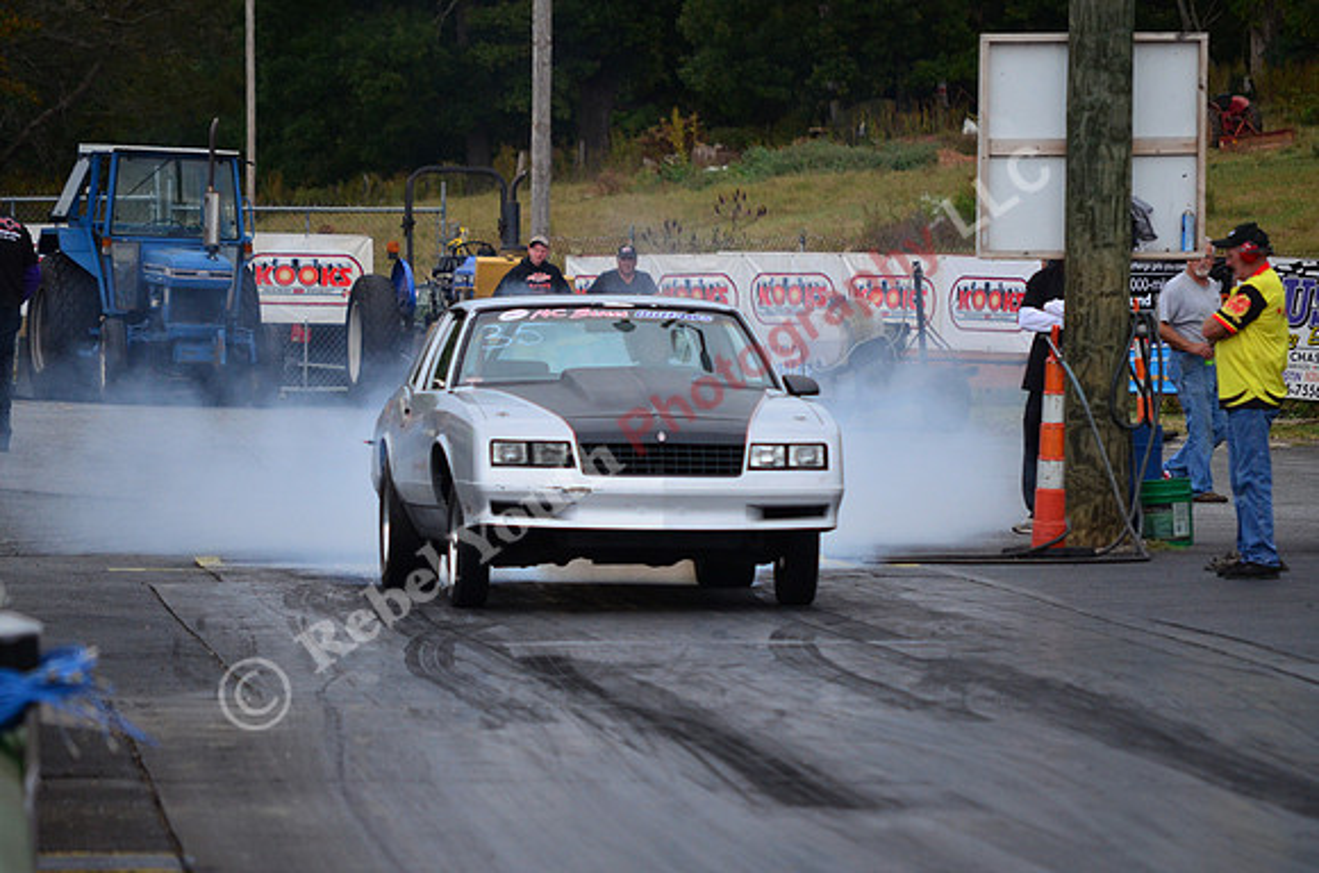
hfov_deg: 6.9
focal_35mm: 300
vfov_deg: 4.6
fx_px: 10968
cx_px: 660
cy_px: 436
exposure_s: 1/1600
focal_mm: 200
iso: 1000
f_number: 5.6
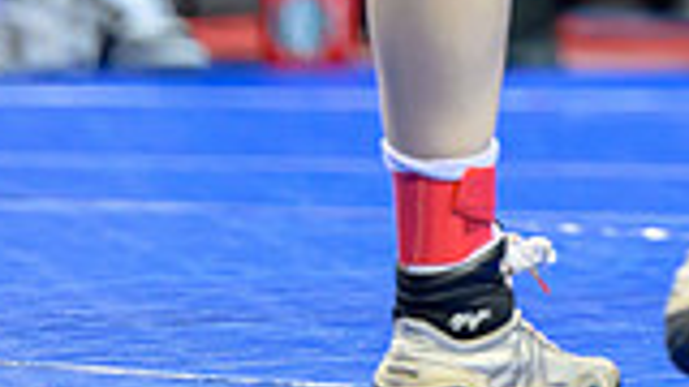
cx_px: 1209
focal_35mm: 740
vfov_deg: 1.6
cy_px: -493
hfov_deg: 2.9
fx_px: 13519
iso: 2500
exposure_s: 1/800
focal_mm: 175
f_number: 2.8
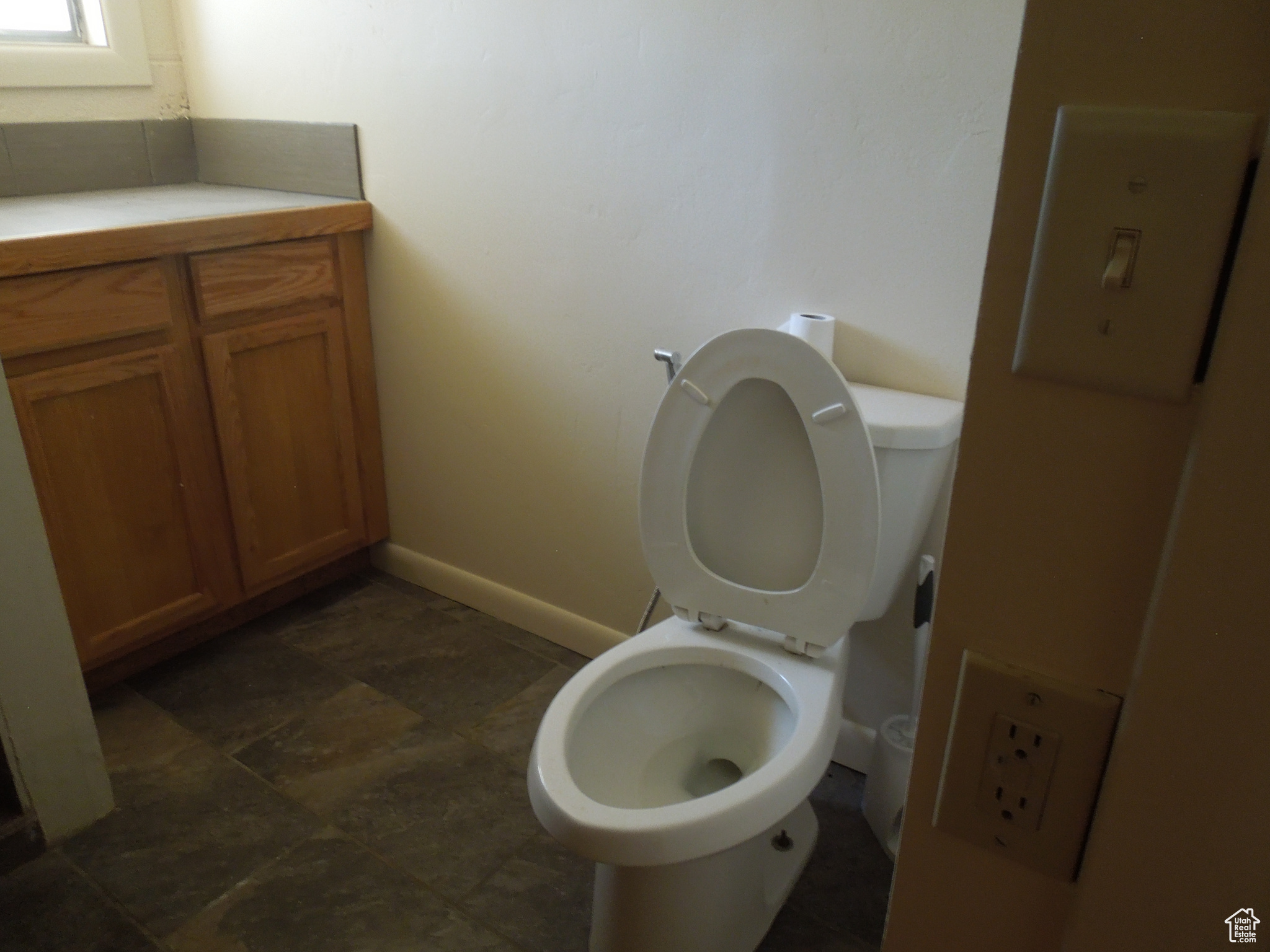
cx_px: 635
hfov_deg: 69.4
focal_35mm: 25
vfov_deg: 54.9
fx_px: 917
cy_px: 476
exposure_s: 1/25
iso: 400
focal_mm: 4.5
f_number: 3.3
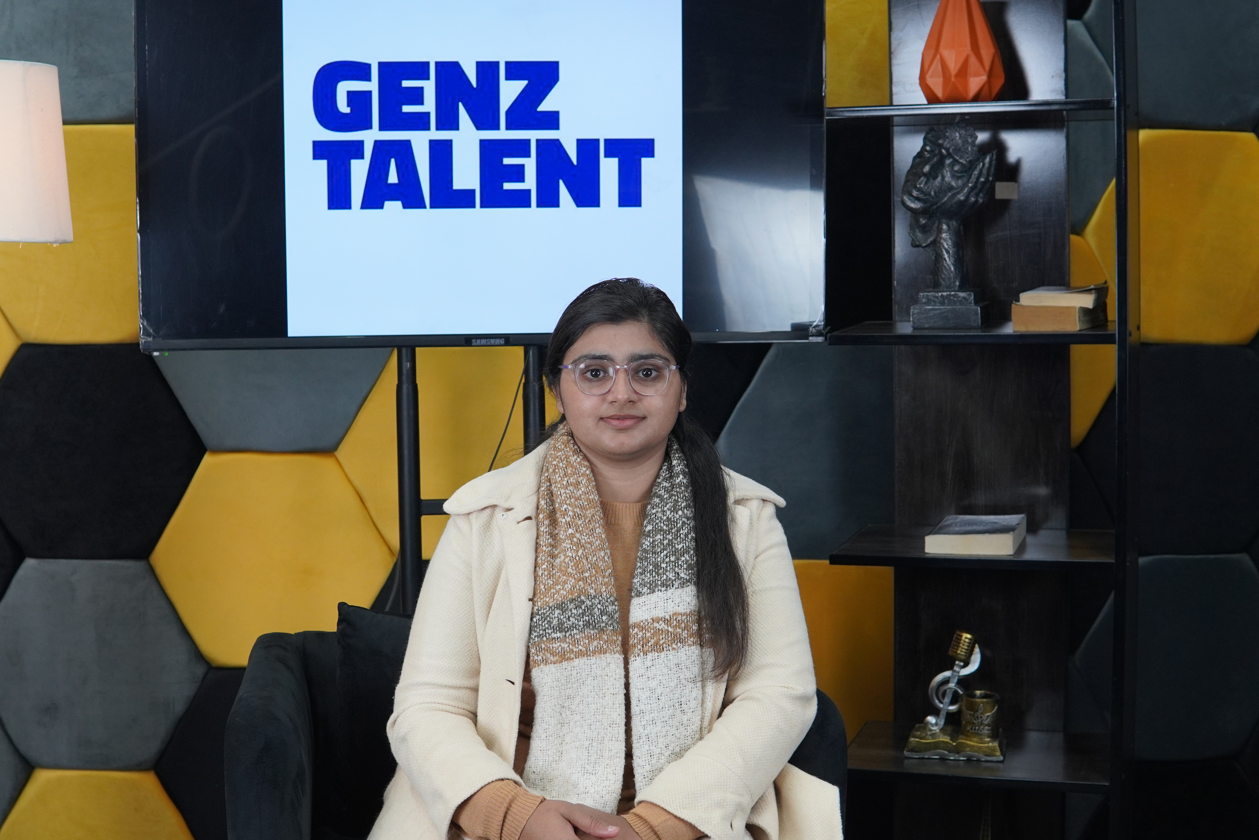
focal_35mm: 52
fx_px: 1819
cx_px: 543
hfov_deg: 38.1
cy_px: 430
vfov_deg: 26.0
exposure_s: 1/160
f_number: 4
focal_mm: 30
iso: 800
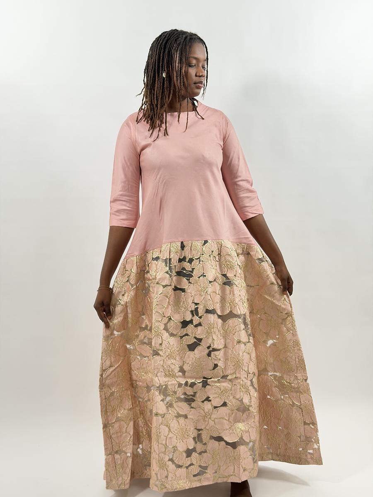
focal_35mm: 48
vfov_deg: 39.7
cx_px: 186
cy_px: 248
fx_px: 690
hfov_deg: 30.3
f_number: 1.78
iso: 80
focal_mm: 6.76
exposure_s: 1/50
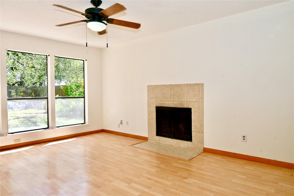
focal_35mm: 24
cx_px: 147
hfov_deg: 73.7
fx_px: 196
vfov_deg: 53.1
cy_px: 98
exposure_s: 1/200
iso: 400
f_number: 10
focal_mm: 16
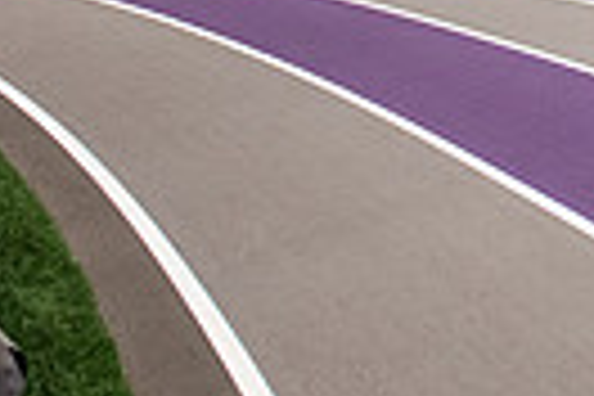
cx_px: 972
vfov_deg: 15.9
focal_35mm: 75
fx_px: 1237
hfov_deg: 21.2
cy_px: -277
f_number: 4
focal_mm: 17
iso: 1600
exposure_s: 1/160
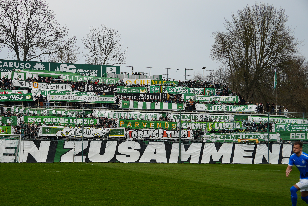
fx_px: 582
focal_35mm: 68
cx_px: 141
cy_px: 115
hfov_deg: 29.6
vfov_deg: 20.0
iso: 100
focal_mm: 40
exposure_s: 1/400
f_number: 5
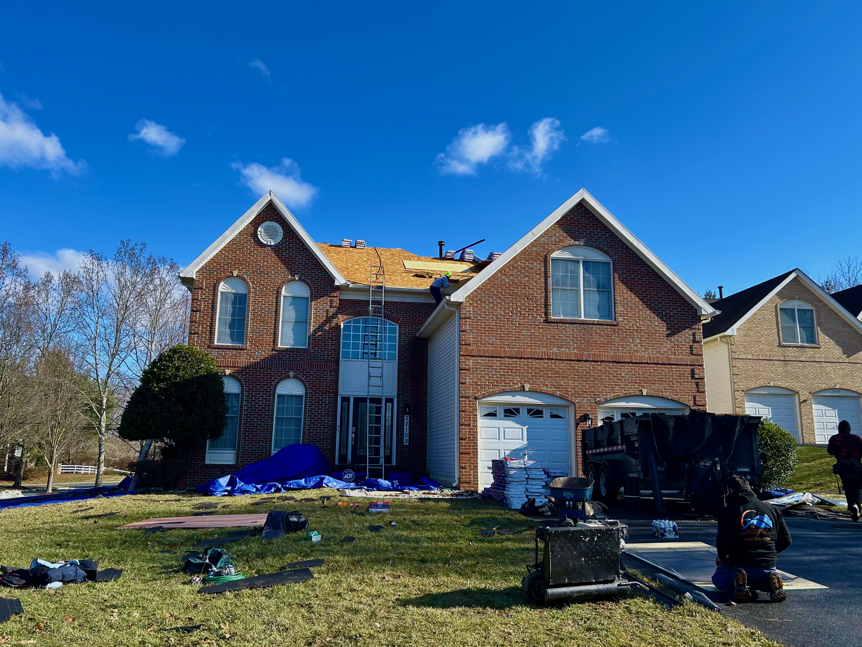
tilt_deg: +11.2
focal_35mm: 27
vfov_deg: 51.4
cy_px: 322
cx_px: 426
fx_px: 672
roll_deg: -0.7
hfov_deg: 65.3
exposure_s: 1/2353
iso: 50
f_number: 1.5
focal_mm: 5.7
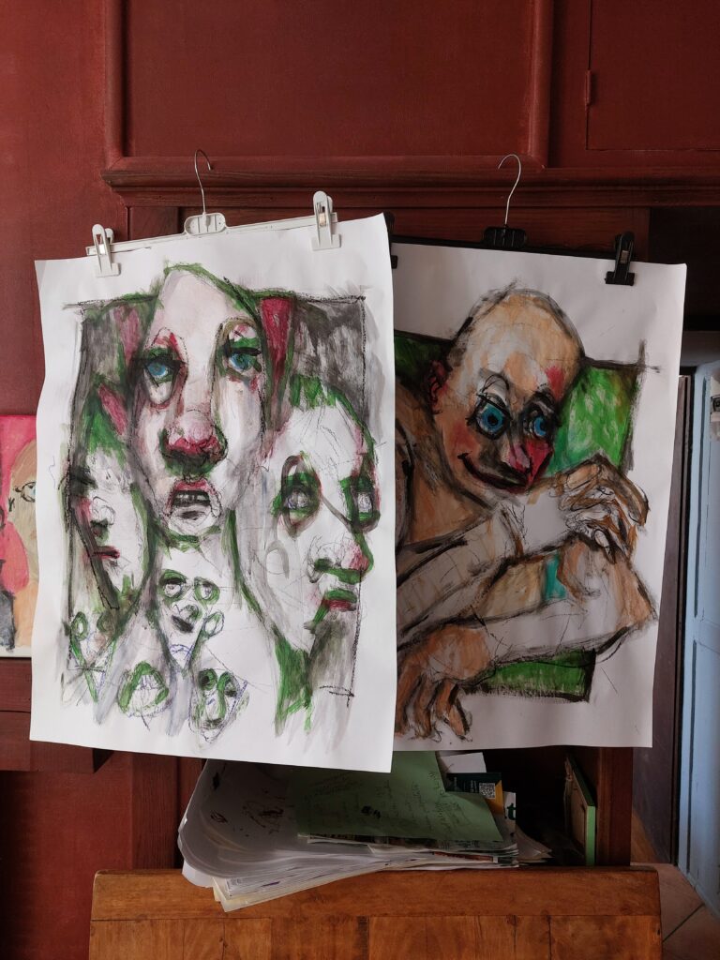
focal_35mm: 25
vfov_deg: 69.4
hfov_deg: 54.9
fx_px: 693
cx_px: 360
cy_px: 480
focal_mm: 5.23
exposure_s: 1/50
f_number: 1.8
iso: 200
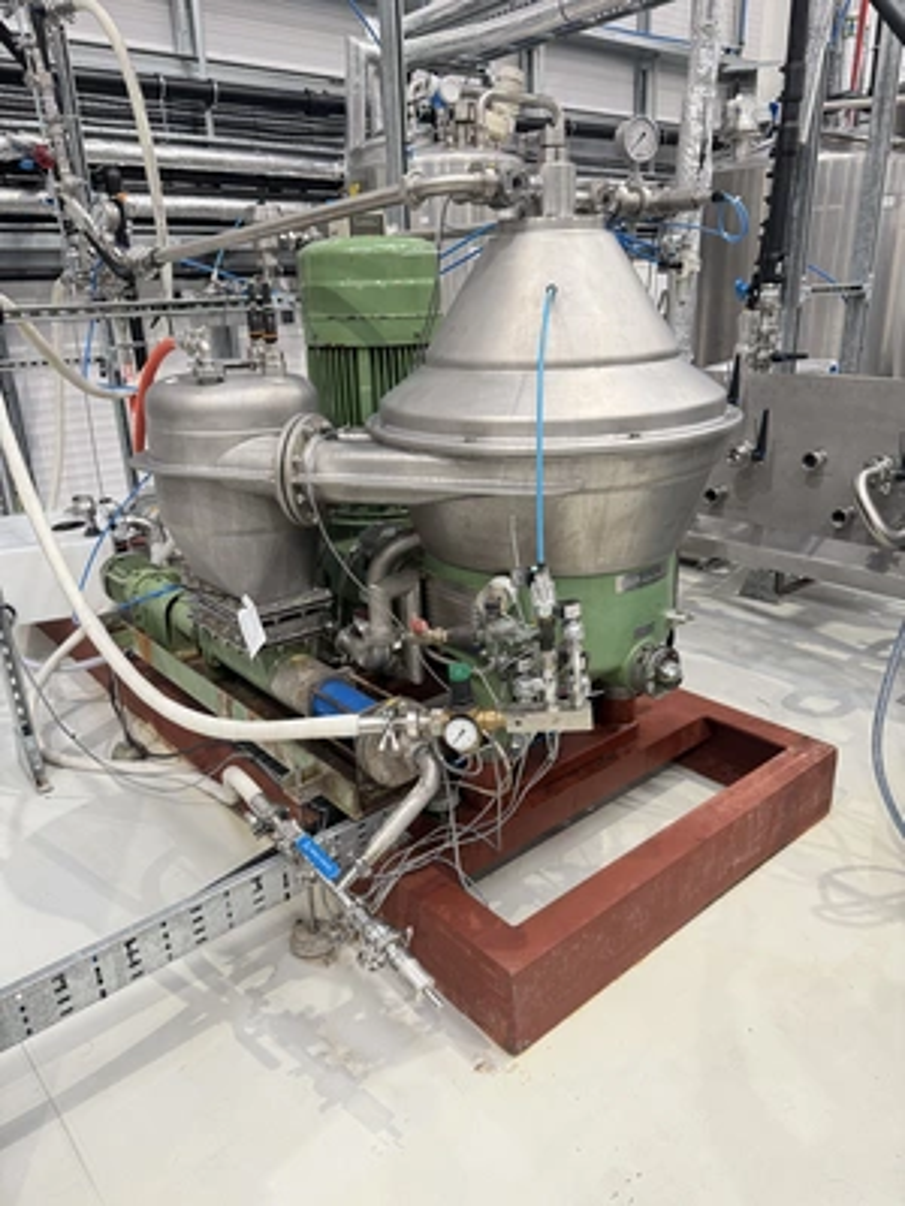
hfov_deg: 56.8
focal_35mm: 24
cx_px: 452
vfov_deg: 71.6
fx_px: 837
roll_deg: +1.6
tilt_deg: -17.9
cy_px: 603
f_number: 1.78
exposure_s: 1/92
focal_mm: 6.76
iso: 200
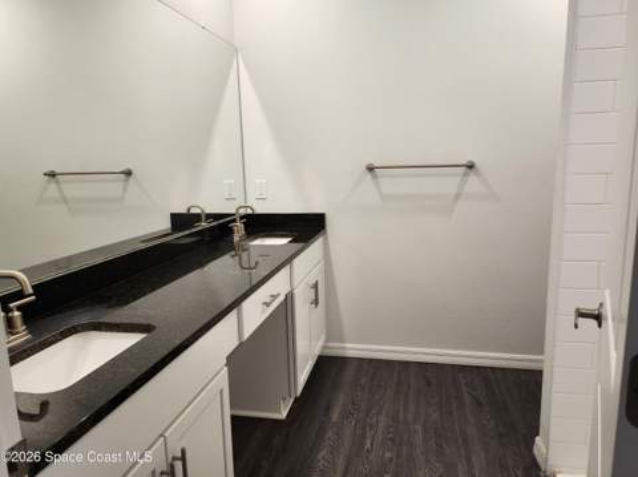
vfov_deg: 56.7
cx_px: 319
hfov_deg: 71.7
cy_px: 238
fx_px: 442
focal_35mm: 24
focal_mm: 5
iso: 320
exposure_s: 1/120
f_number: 1.8
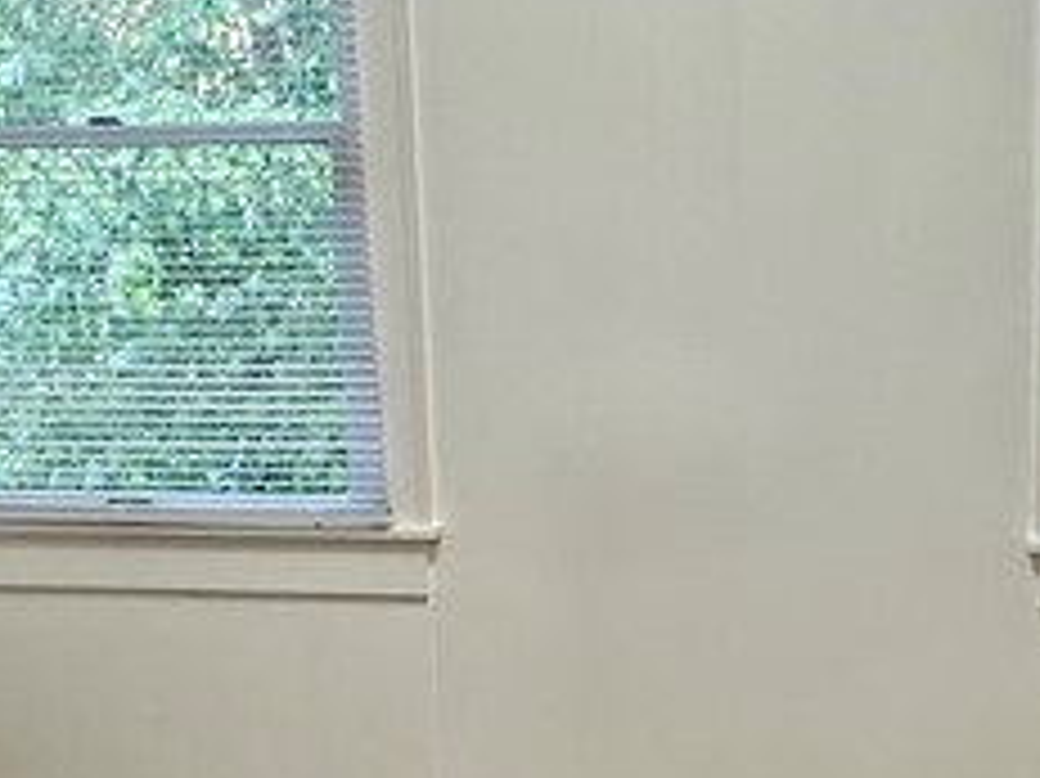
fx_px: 1862
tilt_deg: -11.4
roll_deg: +1.2
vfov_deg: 23.4
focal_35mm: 62
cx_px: 747
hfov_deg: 30.8
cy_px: 585
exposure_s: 1/60
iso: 160
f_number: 2.2
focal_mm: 2.22
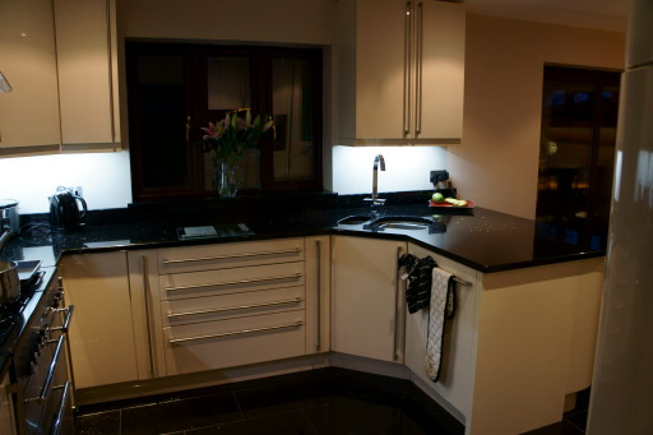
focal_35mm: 27
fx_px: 490
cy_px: 218
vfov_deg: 47.9
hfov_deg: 67.4
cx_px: 326
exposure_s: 1/30
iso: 400
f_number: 3.5
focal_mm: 18
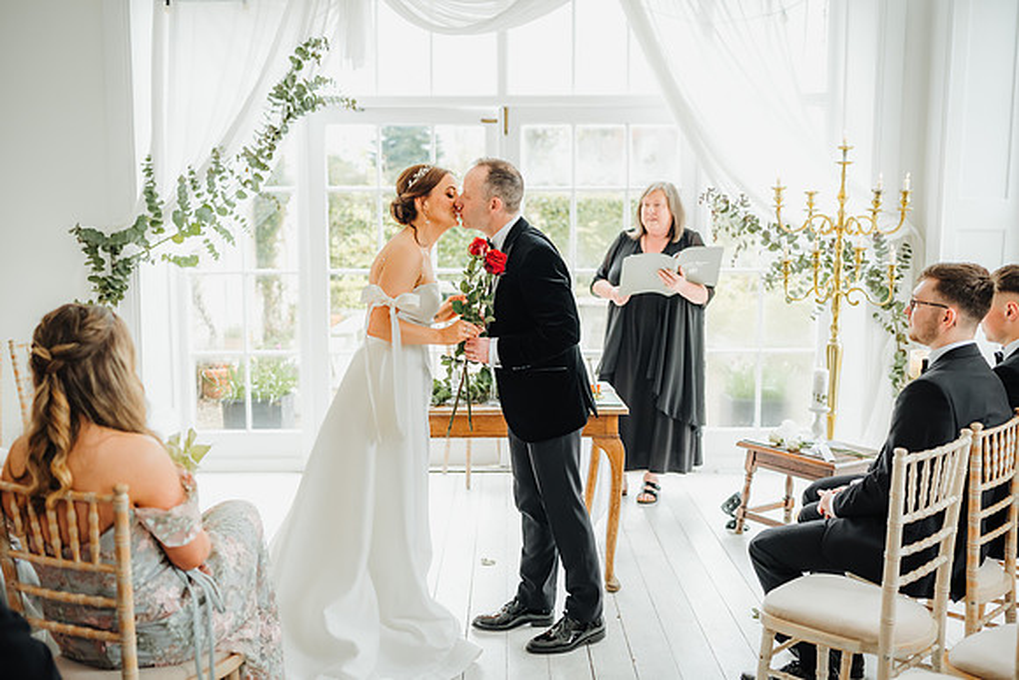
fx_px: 1022
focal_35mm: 36
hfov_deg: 53.0
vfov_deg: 36.8
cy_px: 340
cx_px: 510
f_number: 2
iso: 400
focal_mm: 35
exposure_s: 1/250
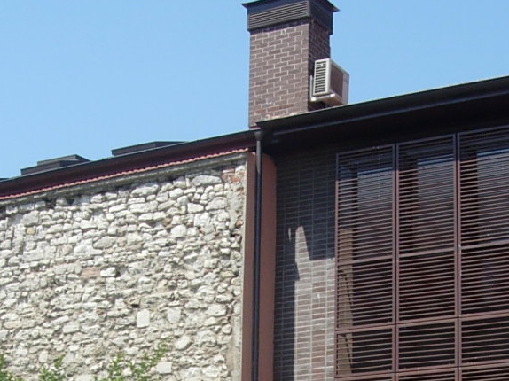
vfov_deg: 13.6
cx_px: 286
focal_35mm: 106
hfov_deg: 18.5
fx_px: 1558
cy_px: 444
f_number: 4.8
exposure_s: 1/456
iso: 64
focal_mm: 7.8
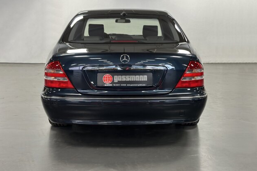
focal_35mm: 51
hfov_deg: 38.9
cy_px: 82
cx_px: 130
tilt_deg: -10.5
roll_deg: +0.1
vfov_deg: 26.5
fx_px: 364
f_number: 1.78
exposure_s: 1/60
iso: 160
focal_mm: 6.86
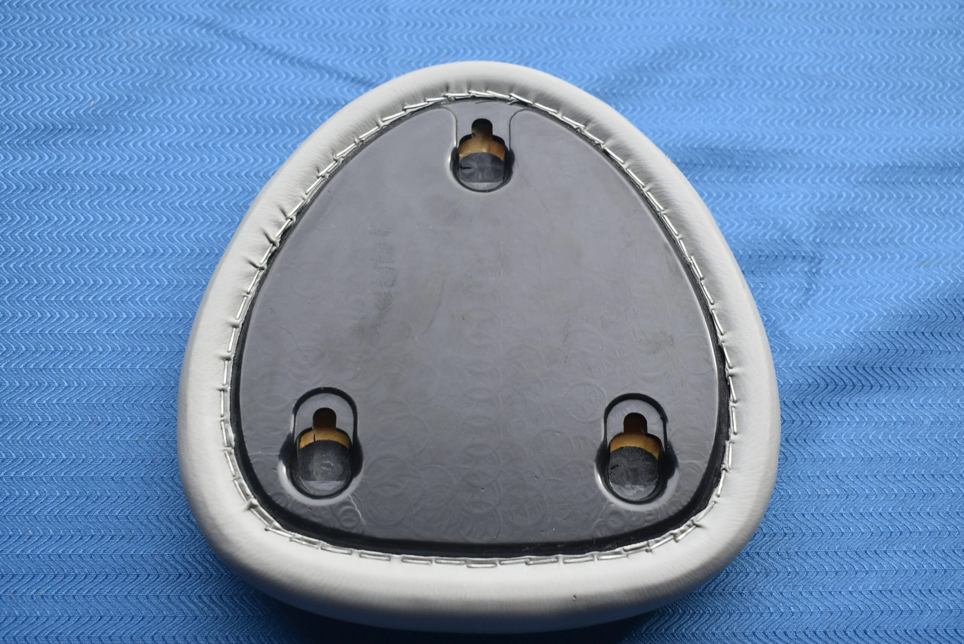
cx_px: 482
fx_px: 1166
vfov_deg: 30.9
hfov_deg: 44.9
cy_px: 322
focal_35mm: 44
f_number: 6.3
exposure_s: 1/160
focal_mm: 29
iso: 200
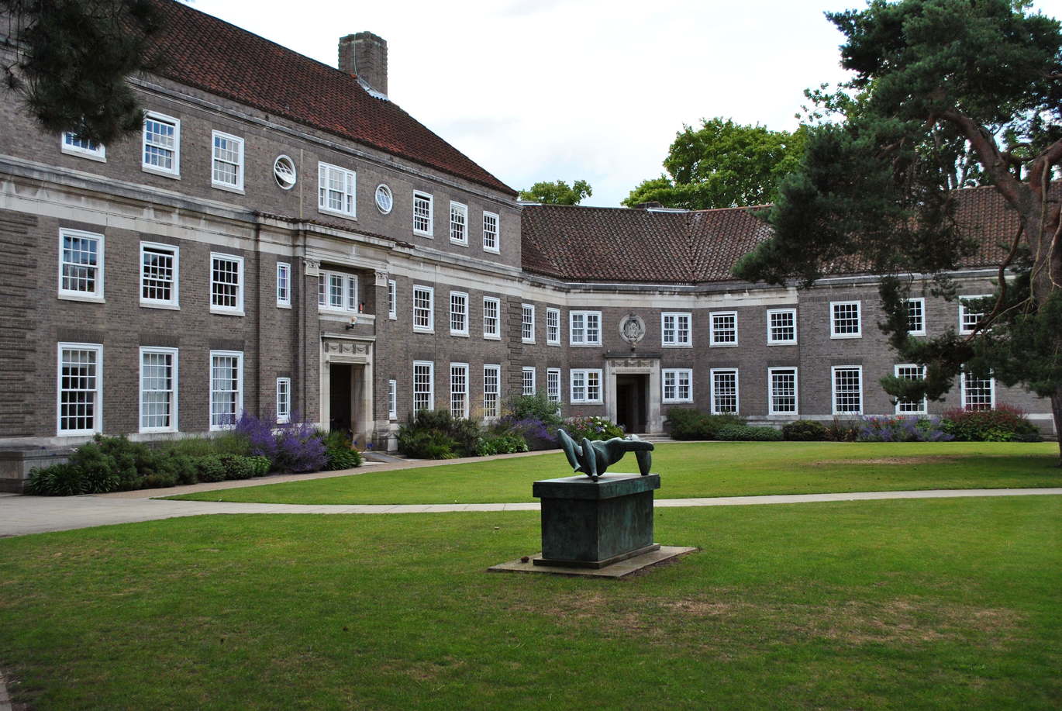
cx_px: 531
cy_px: 356
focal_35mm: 36
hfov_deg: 53.1
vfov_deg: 37.0
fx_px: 1063
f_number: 5.6
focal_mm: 24
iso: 400
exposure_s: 1/1000
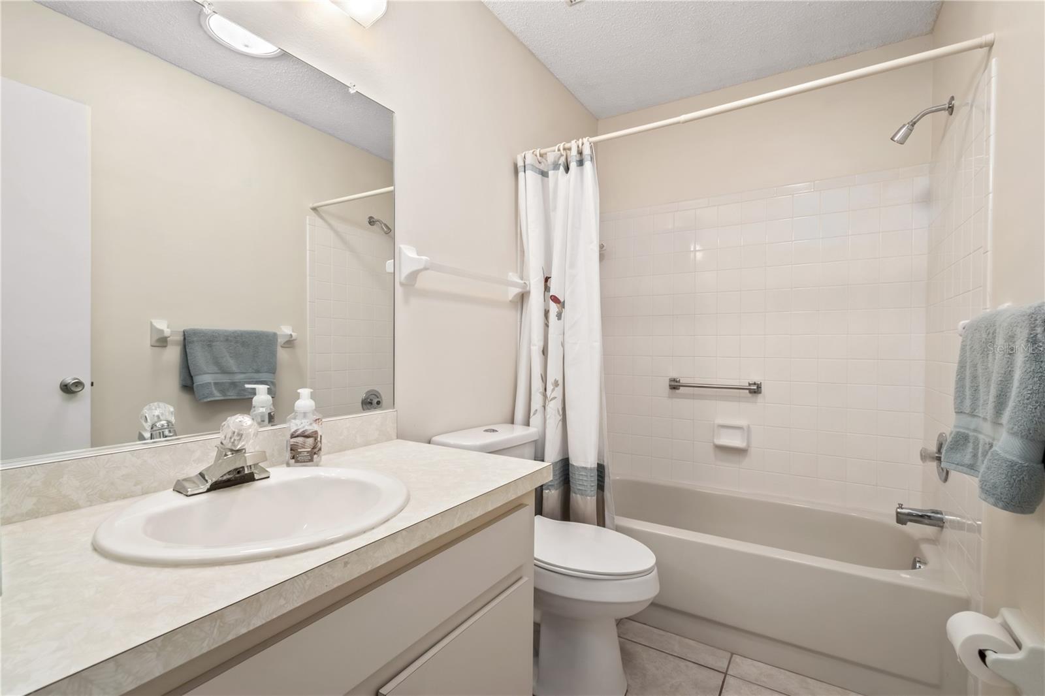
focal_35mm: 15
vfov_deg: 77.3
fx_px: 435
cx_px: 522
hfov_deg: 100.4
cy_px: 348
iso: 250
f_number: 9
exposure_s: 1/20
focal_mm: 10
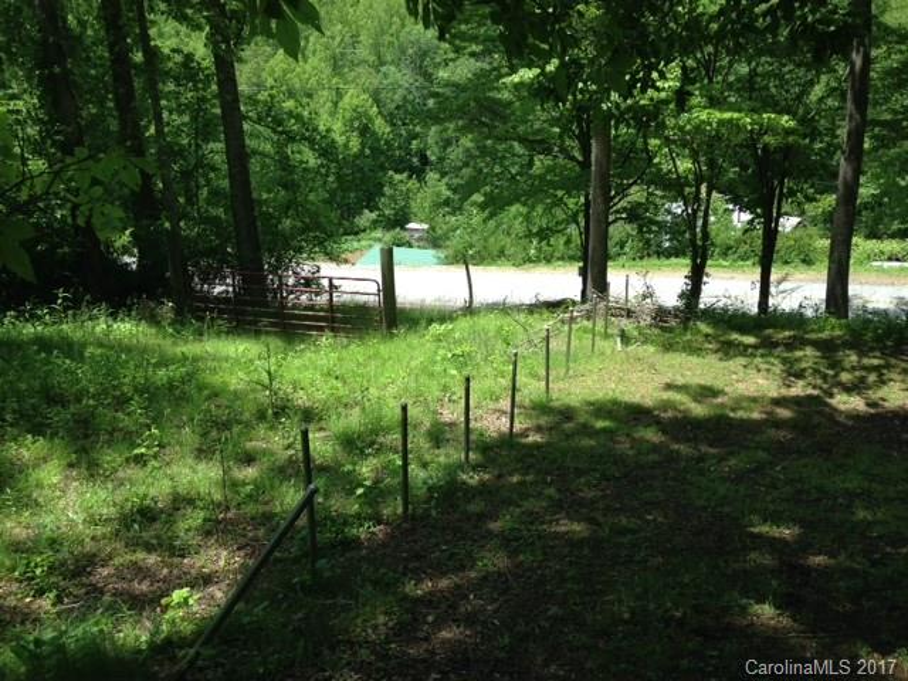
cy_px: 340
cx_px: 454
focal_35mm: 33
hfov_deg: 55.4
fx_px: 866
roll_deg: +1.2
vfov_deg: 42.9
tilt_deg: -18.0
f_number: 2.4
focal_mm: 4.12
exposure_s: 1/526
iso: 50
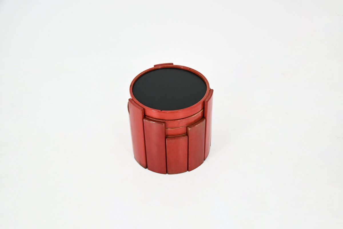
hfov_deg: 48.7
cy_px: 114
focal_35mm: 40
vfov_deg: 33.6
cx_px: 172
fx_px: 379
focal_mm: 26.5
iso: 1250
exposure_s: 1/125
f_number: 3.8
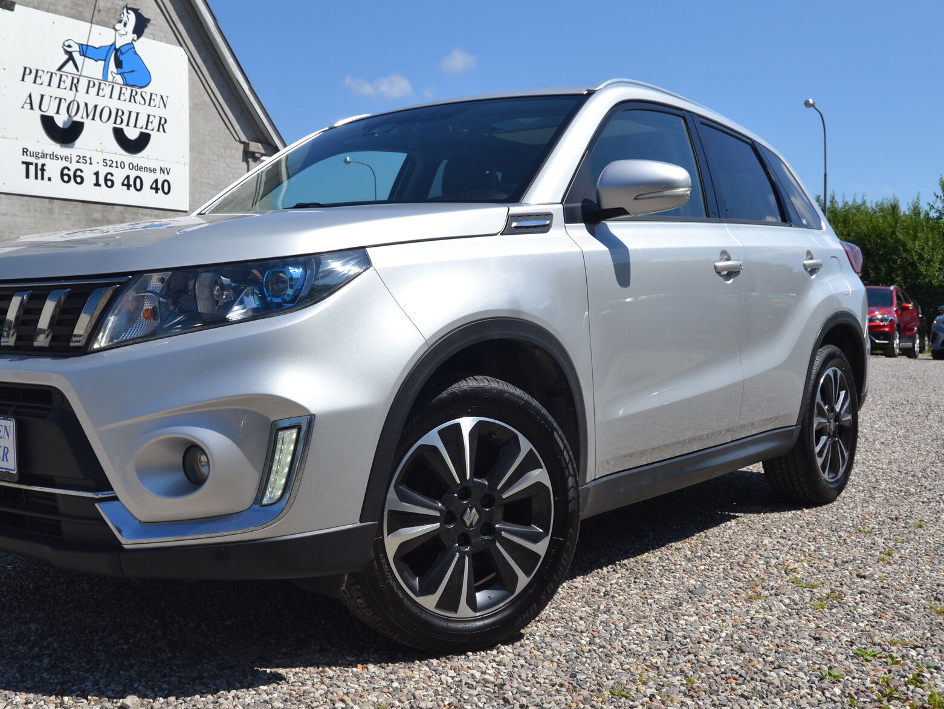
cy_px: 360
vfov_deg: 36.8
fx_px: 1064
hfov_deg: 47.5
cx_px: 367
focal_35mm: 39
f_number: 9
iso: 100
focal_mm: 22
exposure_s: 1/320
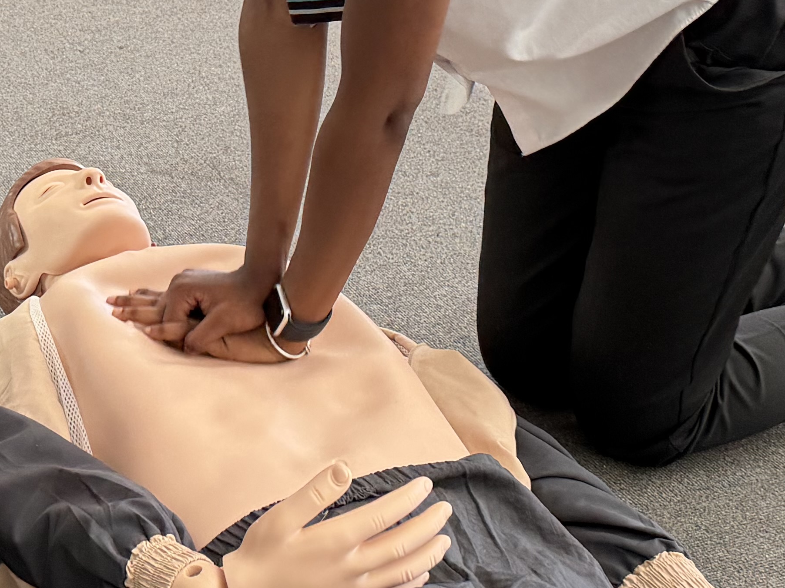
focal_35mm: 76
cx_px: 97
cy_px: 45
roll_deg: -1.2
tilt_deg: -20.7
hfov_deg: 25.0
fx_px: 1723
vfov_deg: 19.0
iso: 320
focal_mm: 6.76
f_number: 1.78
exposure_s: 1/60
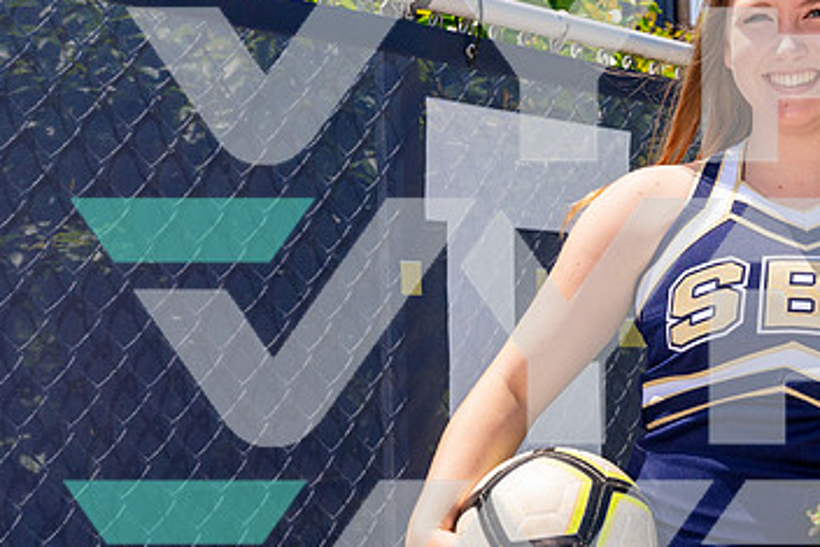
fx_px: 1914
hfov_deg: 23.8
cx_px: 664
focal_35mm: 84
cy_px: 322
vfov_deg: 16.3
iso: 400
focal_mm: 51
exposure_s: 1/800
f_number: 8
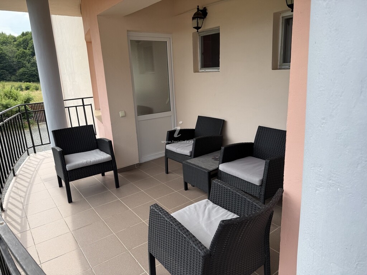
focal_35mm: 24
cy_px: 138
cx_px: 184
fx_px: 254
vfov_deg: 56.8
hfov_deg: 71.6
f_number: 1.78
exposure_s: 1/1230
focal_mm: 6.76
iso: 80
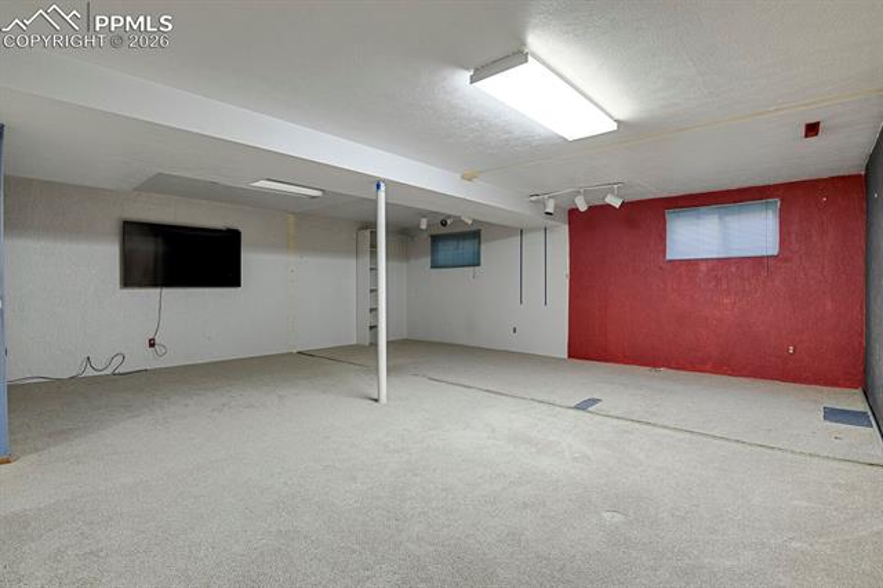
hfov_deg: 93.3
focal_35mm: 17
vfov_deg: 70.4
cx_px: 442
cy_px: 294
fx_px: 417
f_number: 8
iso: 250
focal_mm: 17
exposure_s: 10
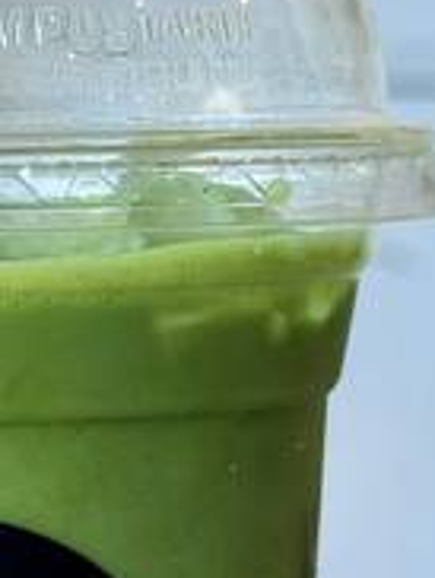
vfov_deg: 10.2
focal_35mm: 193
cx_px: -143
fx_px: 3226
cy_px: 354
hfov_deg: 7.6
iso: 80
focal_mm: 6.86
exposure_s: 1/266
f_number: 1.78
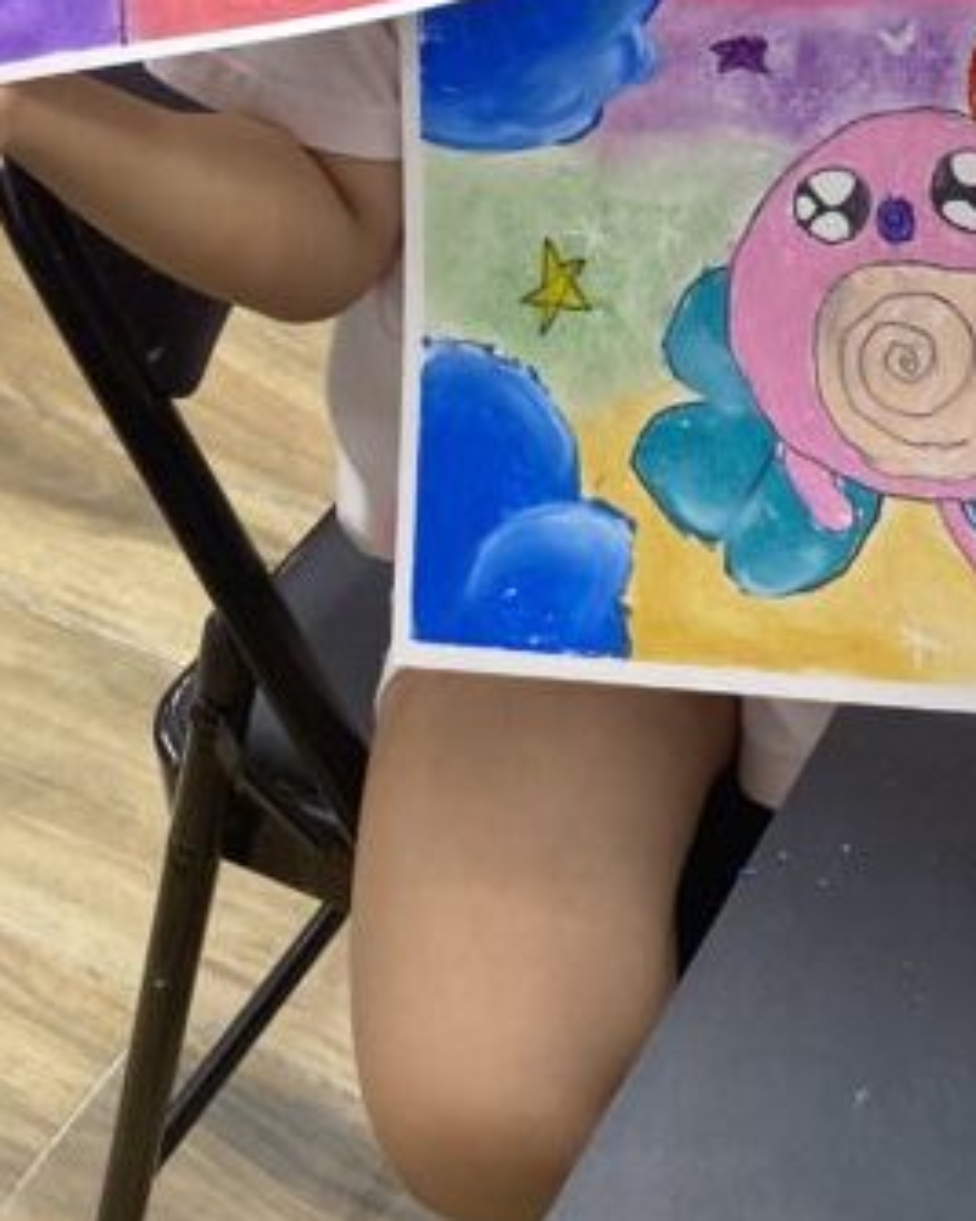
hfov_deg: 20.1
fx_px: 2745
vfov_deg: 23.5
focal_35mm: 76
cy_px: -135
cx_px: 548
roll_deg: +0.6
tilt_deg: -27.4
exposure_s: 1/100
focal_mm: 4.25
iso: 125
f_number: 1.8
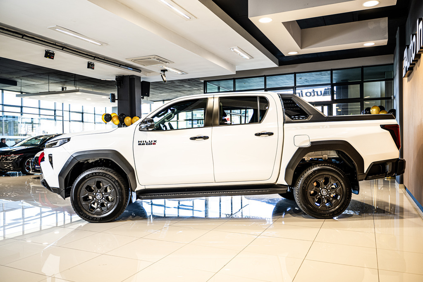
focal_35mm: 28
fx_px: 329
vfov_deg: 46.4
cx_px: 212
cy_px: 141
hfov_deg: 65.5
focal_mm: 28
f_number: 2.8
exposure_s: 1/100
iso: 640
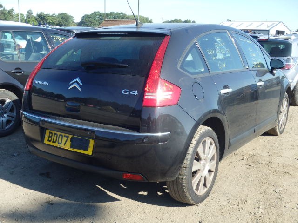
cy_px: 112
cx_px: 149
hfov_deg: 46.8
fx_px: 344
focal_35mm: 40
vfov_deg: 36.0
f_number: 4.7
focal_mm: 7.3
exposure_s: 1/250
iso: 125
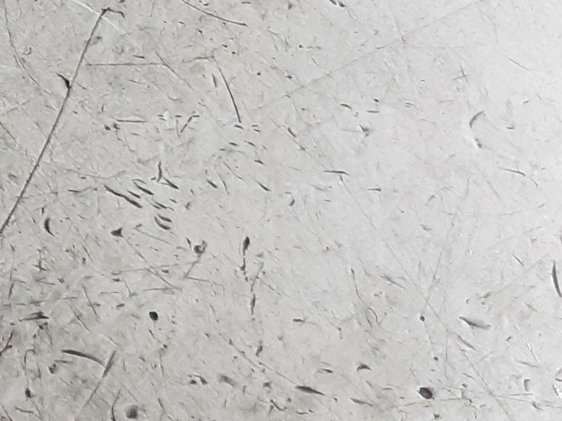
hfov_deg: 16.3
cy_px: -344
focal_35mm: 102
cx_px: -444
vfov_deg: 13.1
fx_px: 1656
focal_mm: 2.91
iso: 100
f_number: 1.9
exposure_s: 1/50
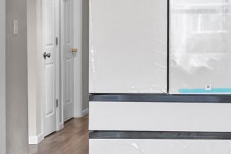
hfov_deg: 23.0
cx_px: 243
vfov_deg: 16.2
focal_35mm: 84
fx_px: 539
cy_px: 41
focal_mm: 14
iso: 800
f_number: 9
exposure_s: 1/5
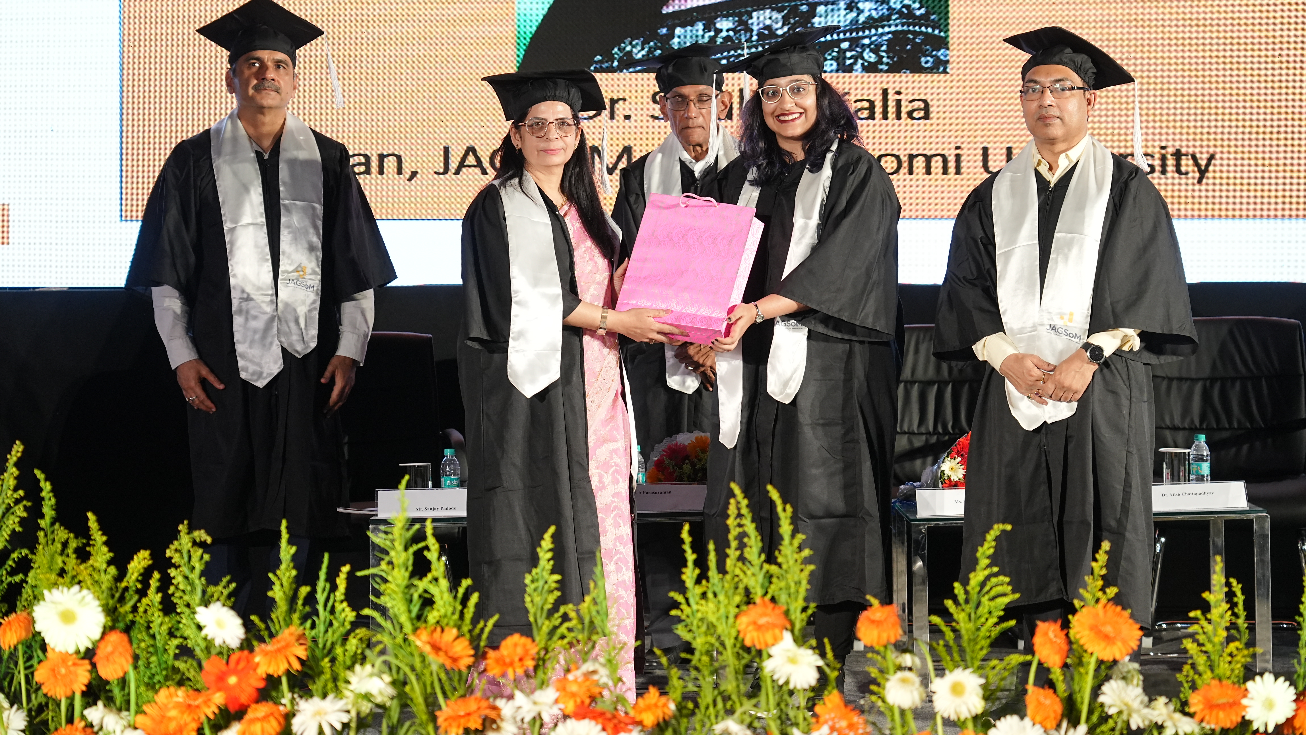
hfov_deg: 25.9
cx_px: 655
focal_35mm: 82
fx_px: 2840
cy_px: 311
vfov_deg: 14.7
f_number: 5
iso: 2000
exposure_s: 1/125
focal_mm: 78
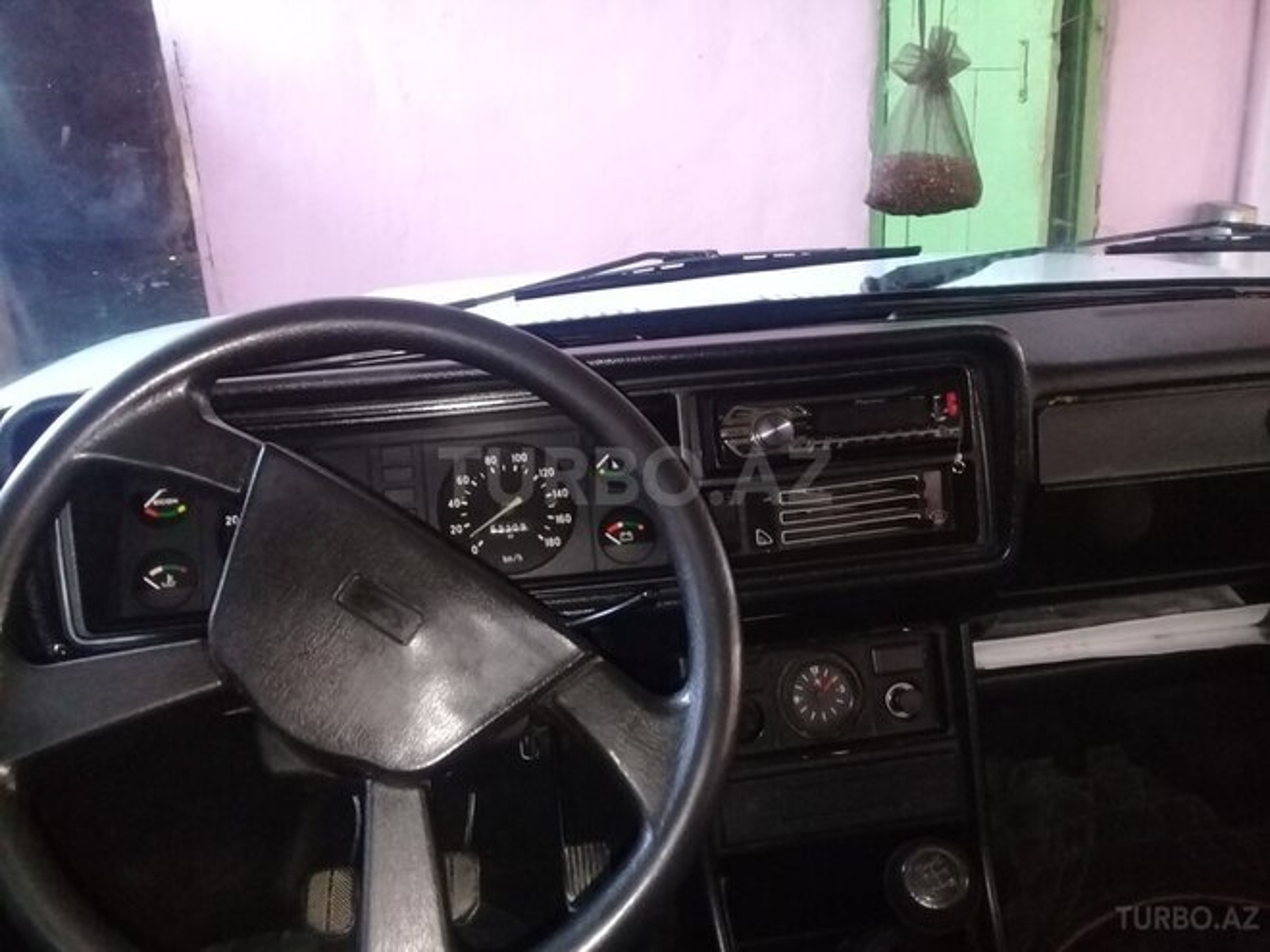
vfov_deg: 45.4
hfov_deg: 58.4
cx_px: 635
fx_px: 1137
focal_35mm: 31
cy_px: 476
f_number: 2.2
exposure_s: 1/33
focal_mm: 3.3
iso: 320
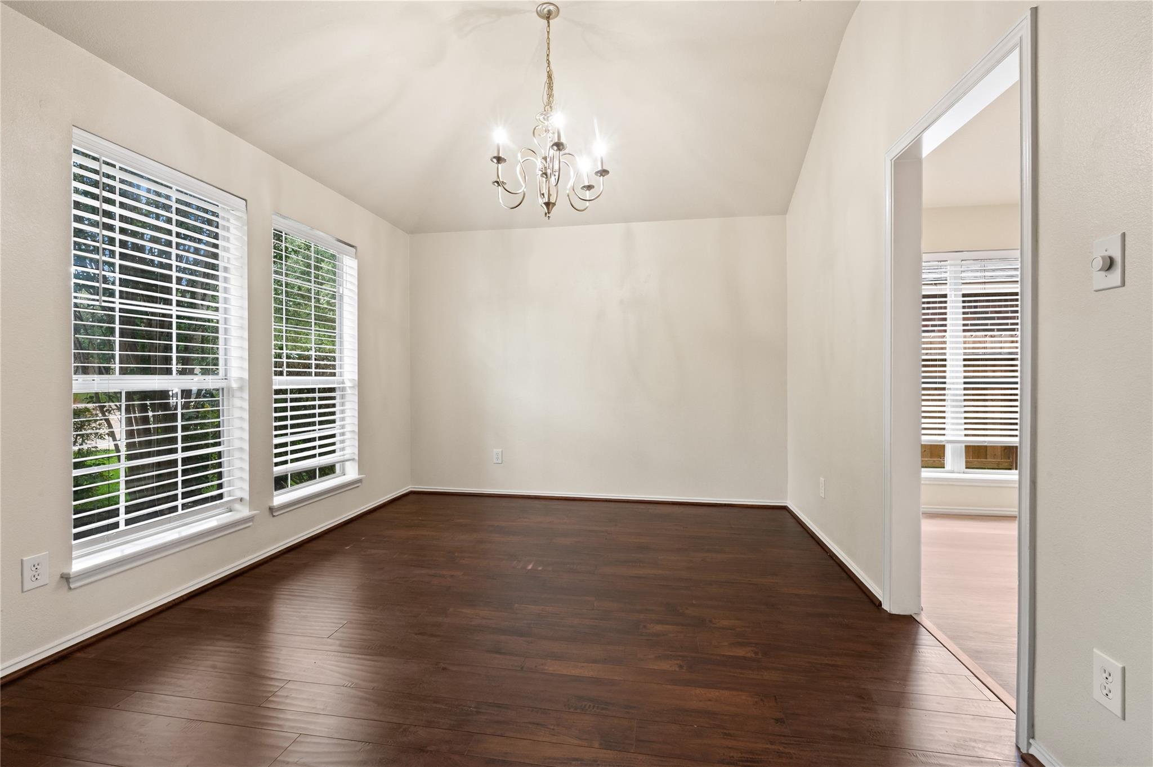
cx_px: 576
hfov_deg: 98.6
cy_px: 384
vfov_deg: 75.4
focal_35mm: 16
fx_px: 496
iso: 800
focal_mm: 15.5
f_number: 14
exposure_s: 1/6
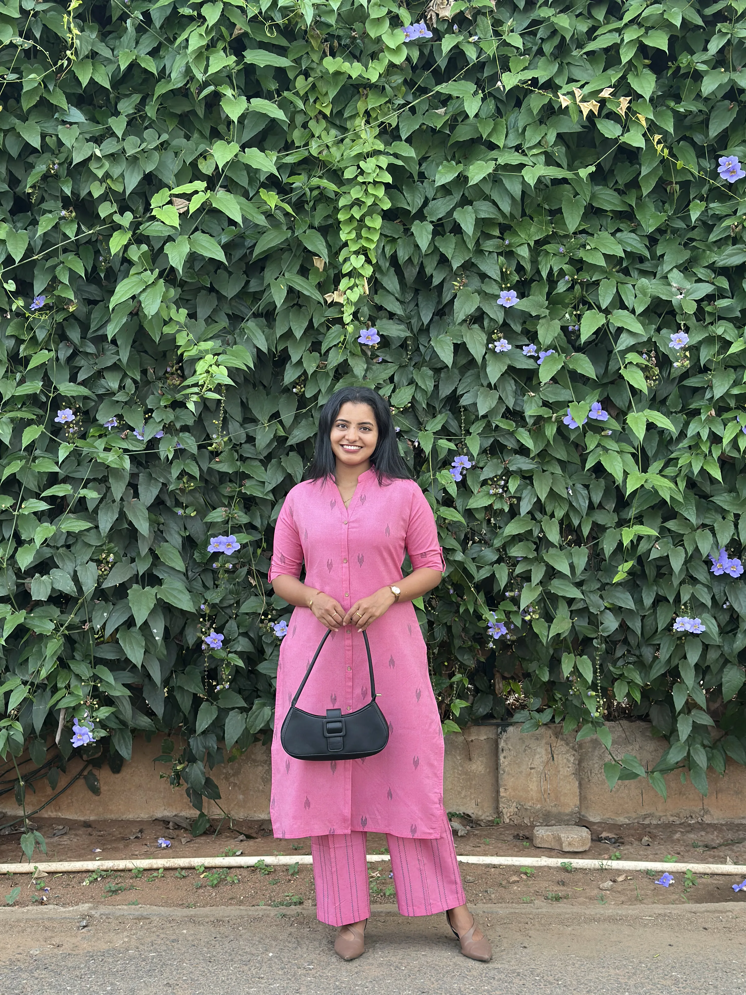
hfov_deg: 30.3
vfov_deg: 39.7
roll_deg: -0.7
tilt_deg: -2.0
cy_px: 498
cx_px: 373
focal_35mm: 48
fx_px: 1379
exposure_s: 1/172
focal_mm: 6.86
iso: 100
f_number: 1.78
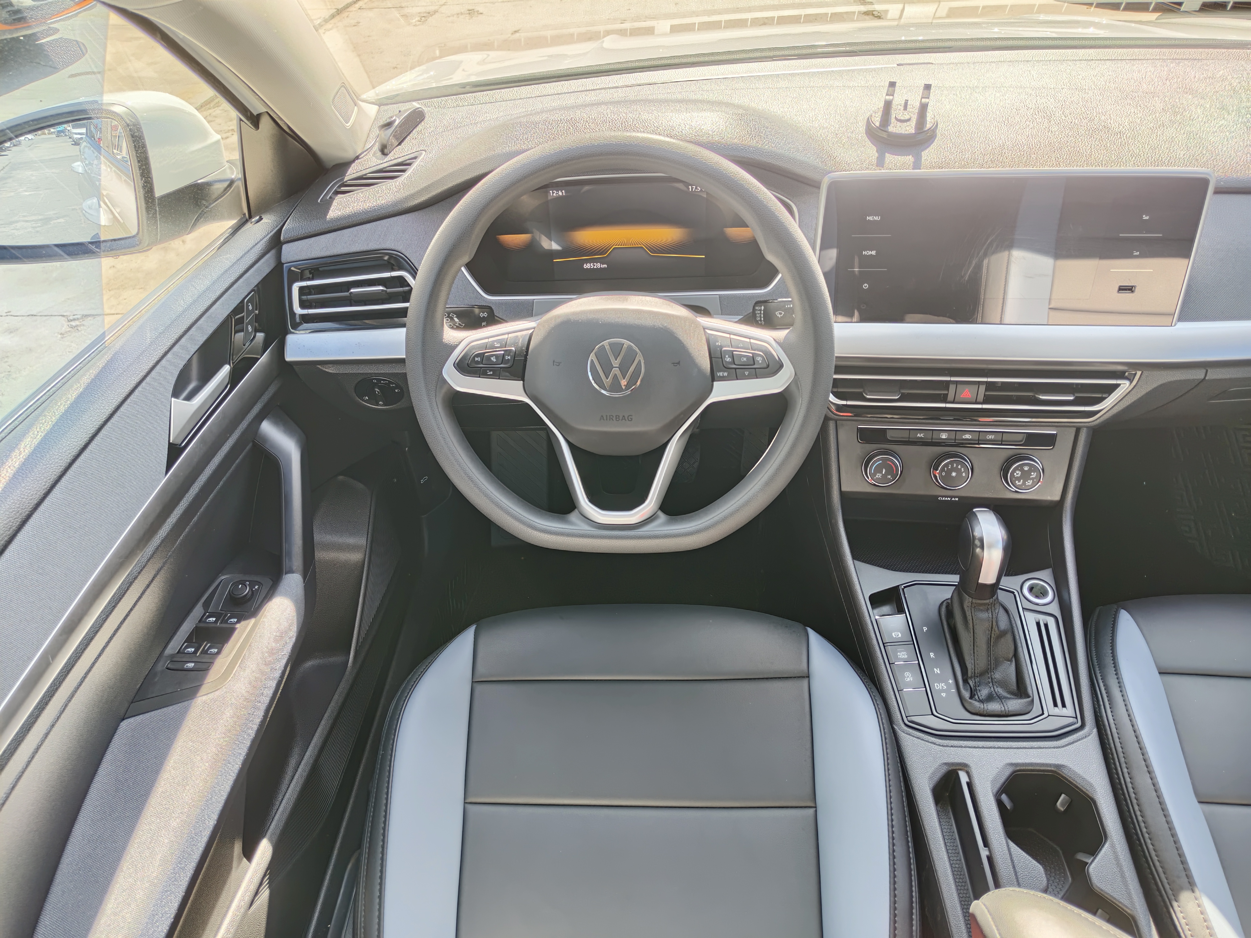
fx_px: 831
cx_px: 626
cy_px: 469
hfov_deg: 73.9
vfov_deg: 58.9
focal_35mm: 23
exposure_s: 1/100
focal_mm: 5.56
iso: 223
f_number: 1.88
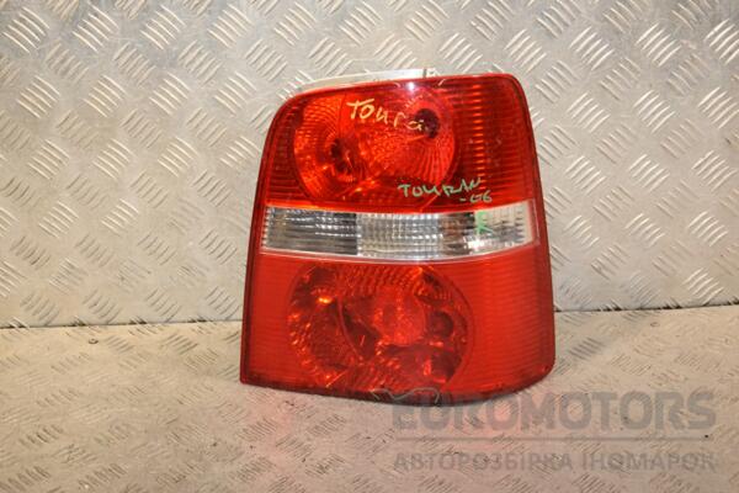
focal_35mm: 60
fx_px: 1232
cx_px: 370
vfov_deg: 22.6
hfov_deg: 33.4
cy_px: 246
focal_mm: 40
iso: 800
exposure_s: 1/200
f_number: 5.6
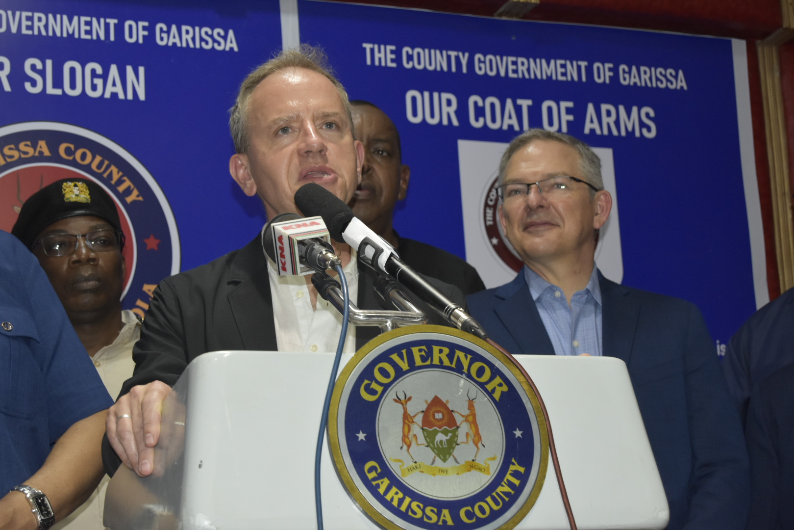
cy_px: 265
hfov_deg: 24.6
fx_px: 1819
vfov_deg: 16.6
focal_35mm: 82
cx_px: 397
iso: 1400
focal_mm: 55
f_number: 5.6
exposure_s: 1/60
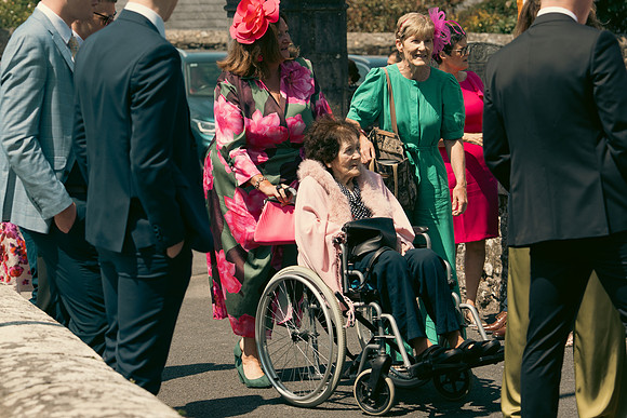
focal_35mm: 105
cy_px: 209
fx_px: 1829
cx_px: 314
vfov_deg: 13.0
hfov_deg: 19.5
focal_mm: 70
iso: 160
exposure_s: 1/1600
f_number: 3.5
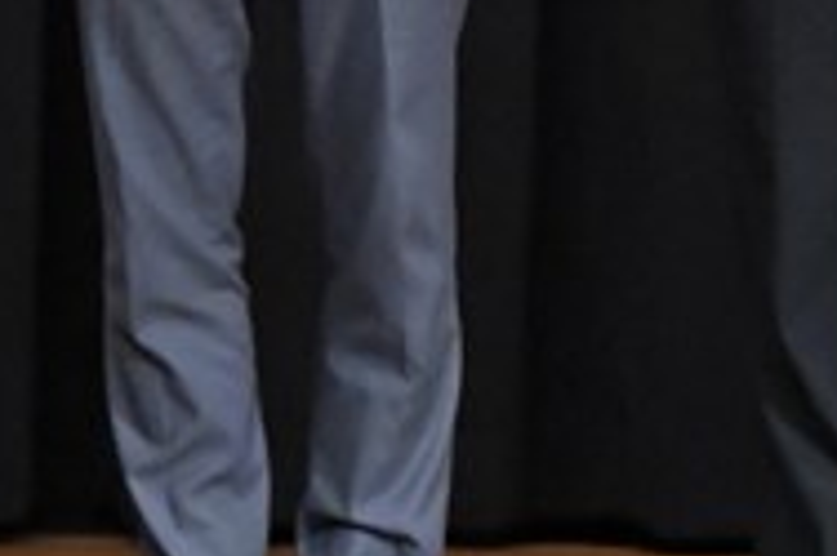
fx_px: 21533
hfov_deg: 2.2
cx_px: 1276
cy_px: -209
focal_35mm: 927
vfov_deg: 1.5
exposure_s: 1/400
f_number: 5.6
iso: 8000
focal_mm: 150
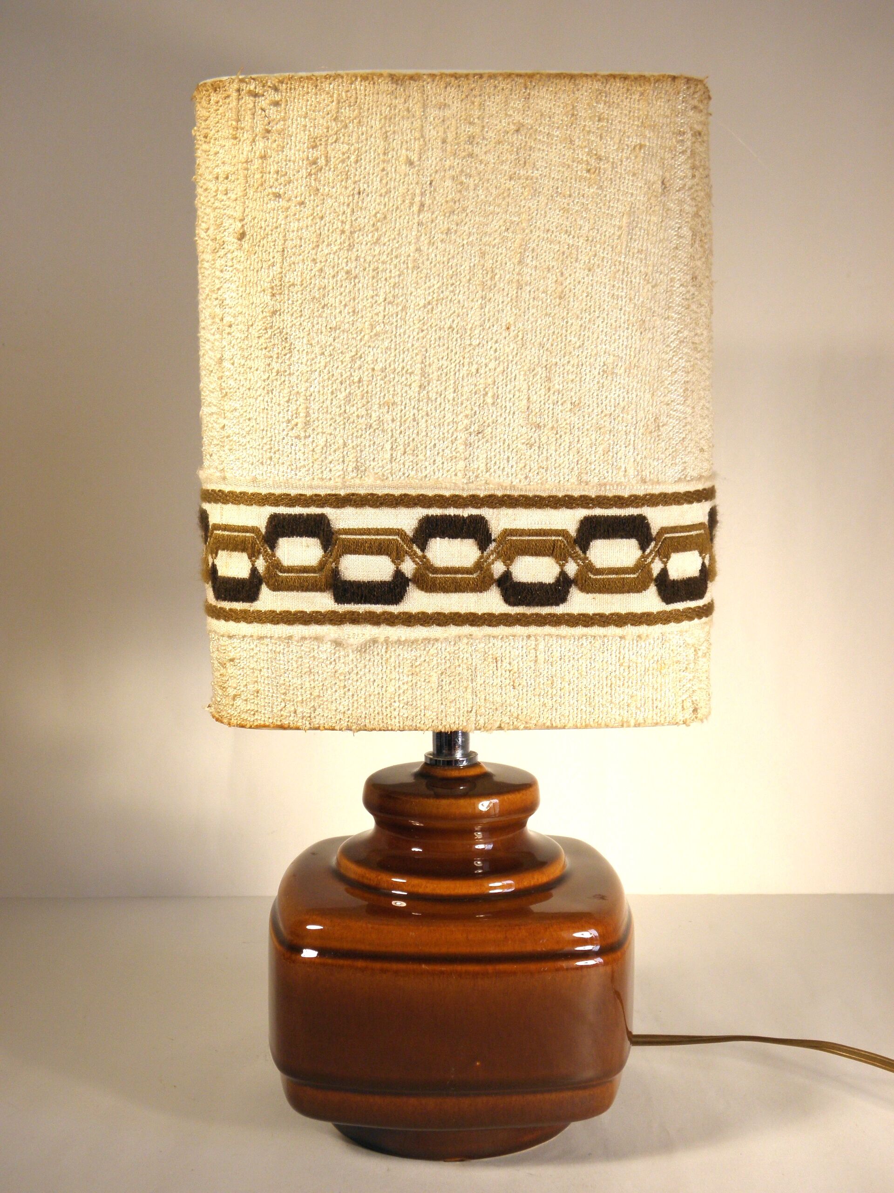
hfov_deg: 32.9
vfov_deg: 42.9
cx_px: 447
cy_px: 596
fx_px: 1515
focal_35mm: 44
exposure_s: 1/80
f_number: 3.9
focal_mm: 7.9
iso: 100
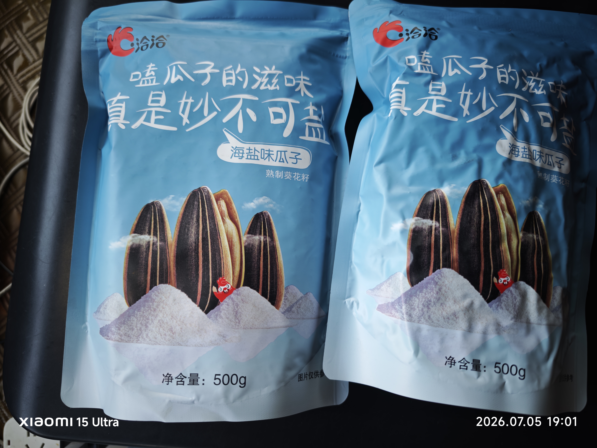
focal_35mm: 23
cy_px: 224
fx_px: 397
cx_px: 298
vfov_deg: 58.9
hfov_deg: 73.9
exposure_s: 1/50
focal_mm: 8.72
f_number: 1.63
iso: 400
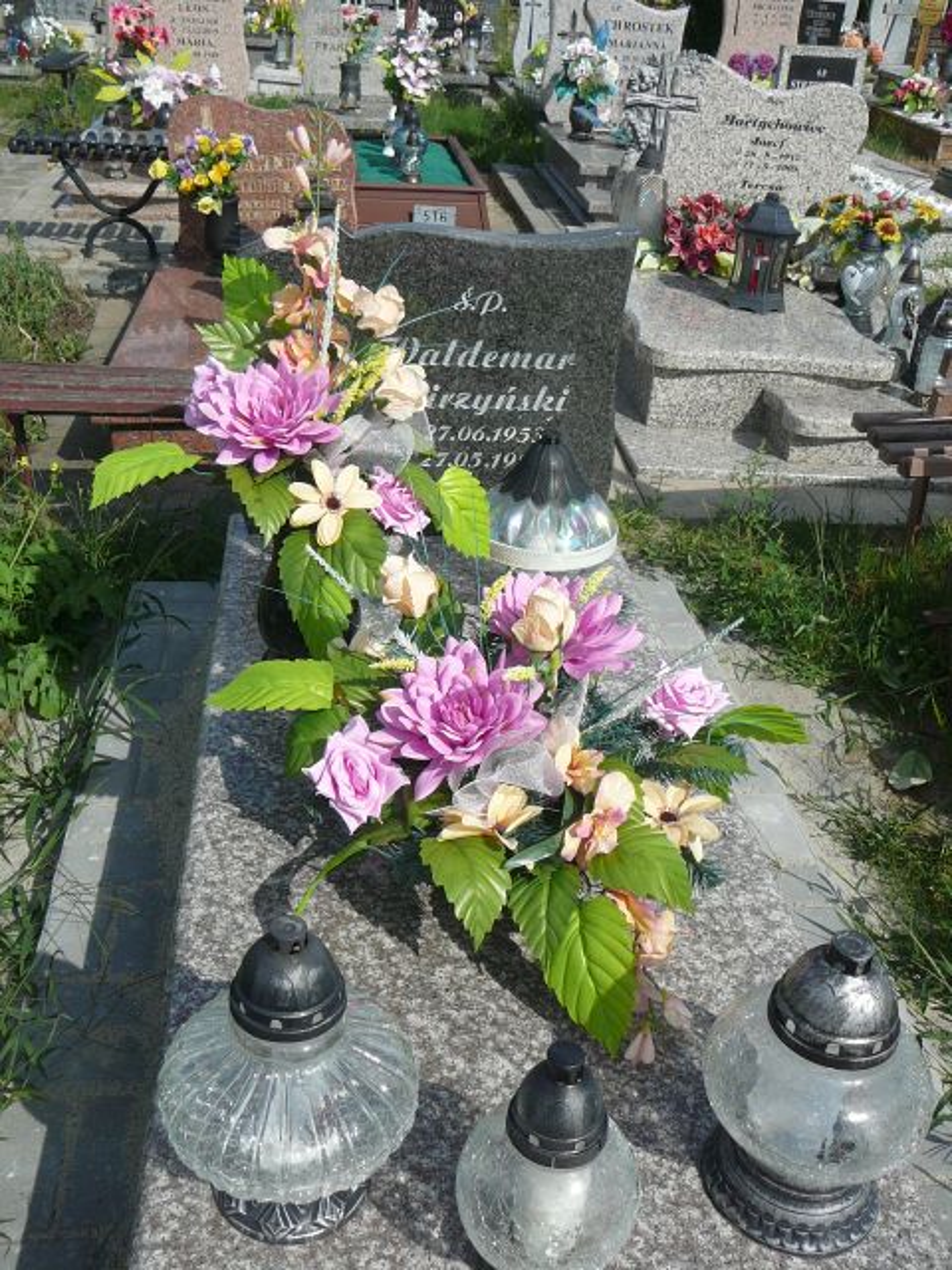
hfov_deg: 40.7
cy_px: 635
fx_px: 1283
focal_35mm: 35
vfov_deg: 52.6
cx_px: 476
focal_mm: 5.2
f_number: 5
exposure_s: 1/640
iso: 80
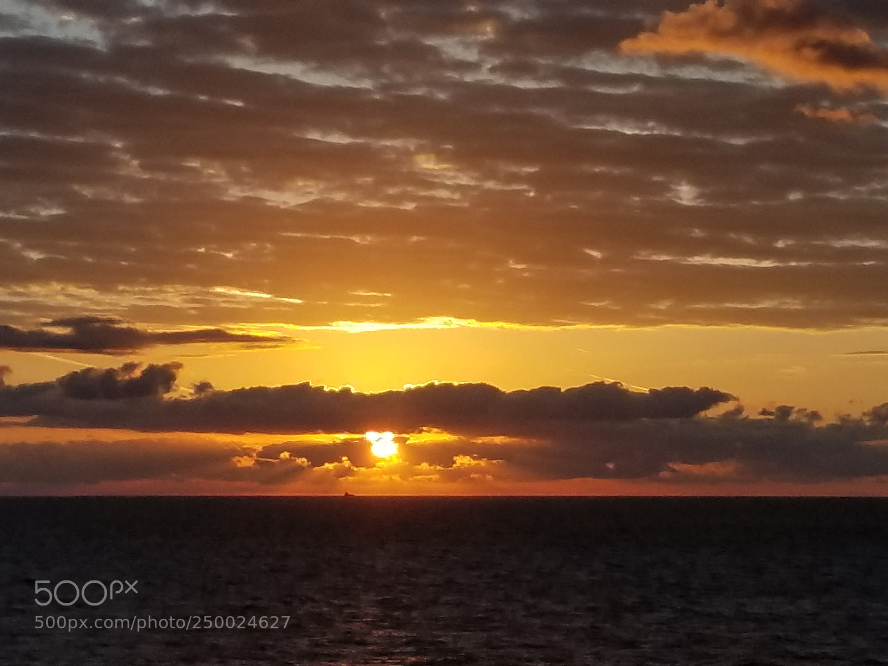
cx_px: 444
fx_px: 667
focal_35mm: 26
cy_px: 333
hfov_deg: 67.3
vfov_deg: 53.1
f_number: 1.7
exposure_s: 1/2564
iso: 50
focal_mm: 4.25
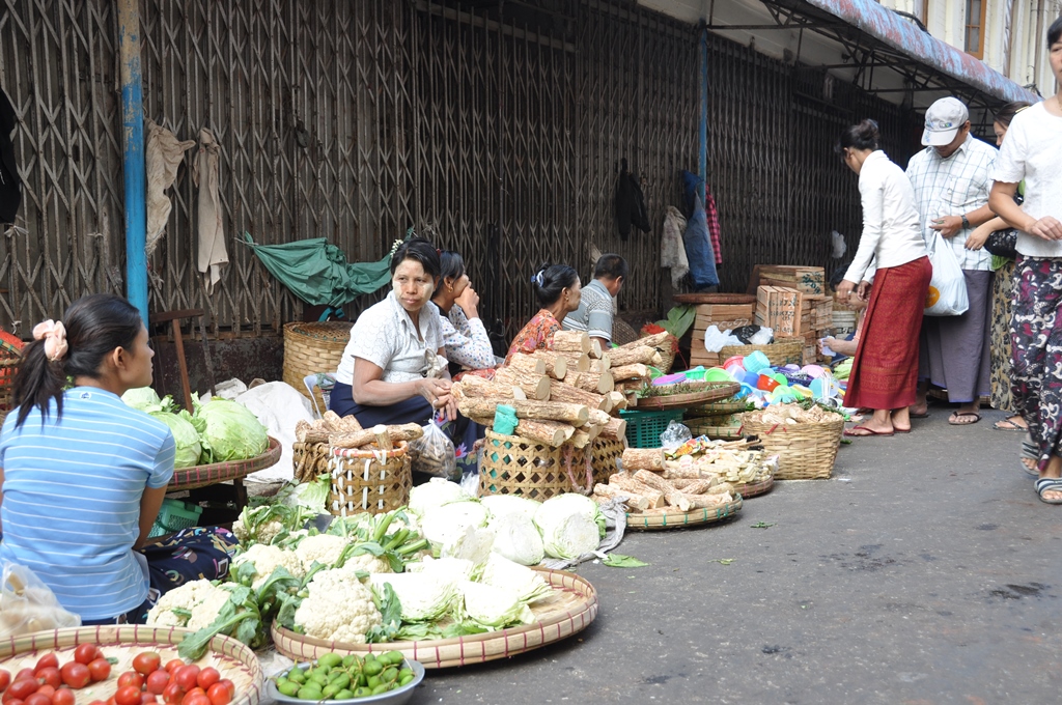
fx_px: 1149
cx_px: 531
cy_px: 352
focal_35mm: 39
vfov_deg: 34.1
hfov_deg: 49.6
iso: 200
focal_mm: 26
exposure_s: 1/100
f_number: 5
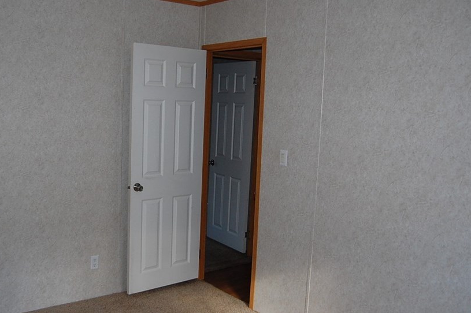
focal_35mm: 36
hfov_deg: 52.9
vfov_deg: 36.8
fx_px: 471
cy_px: 162
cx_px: 196
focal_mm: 18
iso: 400
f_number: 3.5
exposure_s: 1/60
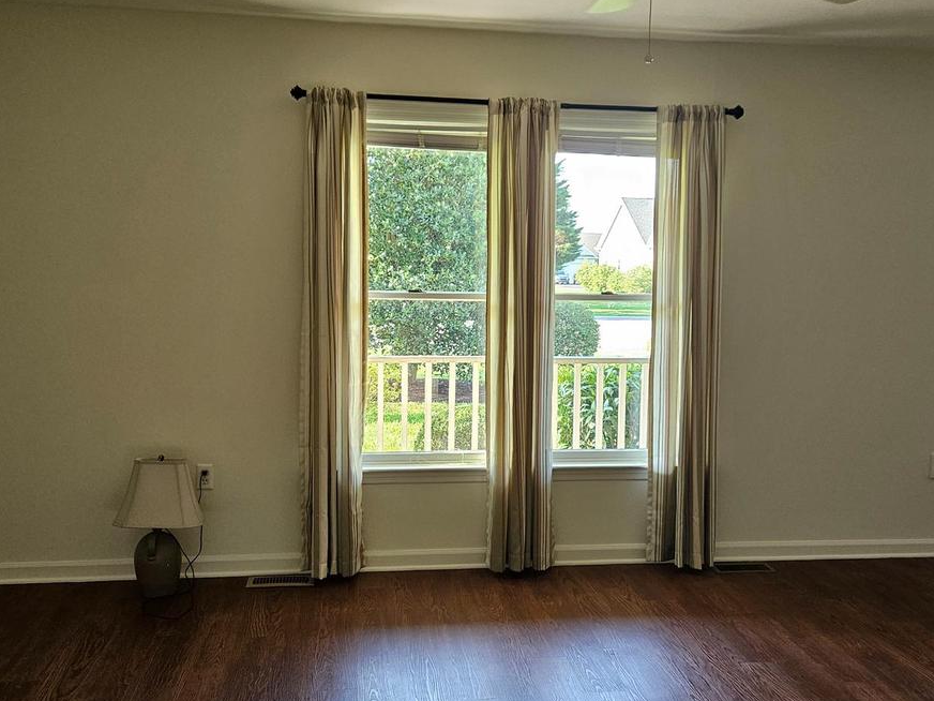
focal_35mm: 38
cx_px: 507
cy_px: 368
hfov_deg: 48.9
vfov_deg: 37.7
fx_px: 1025
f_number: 1.8
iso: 320
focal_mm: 5.4
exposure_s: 1/170
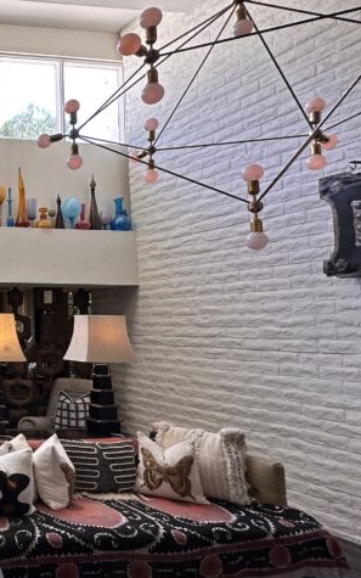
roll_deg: -0.9
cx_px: -169
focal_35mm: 32
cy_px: 290
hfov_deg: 27.9
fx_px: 504
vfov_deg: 59.6
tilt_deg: +3.9
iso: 64
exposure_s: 1/120
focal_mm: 2.22
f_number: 2.2
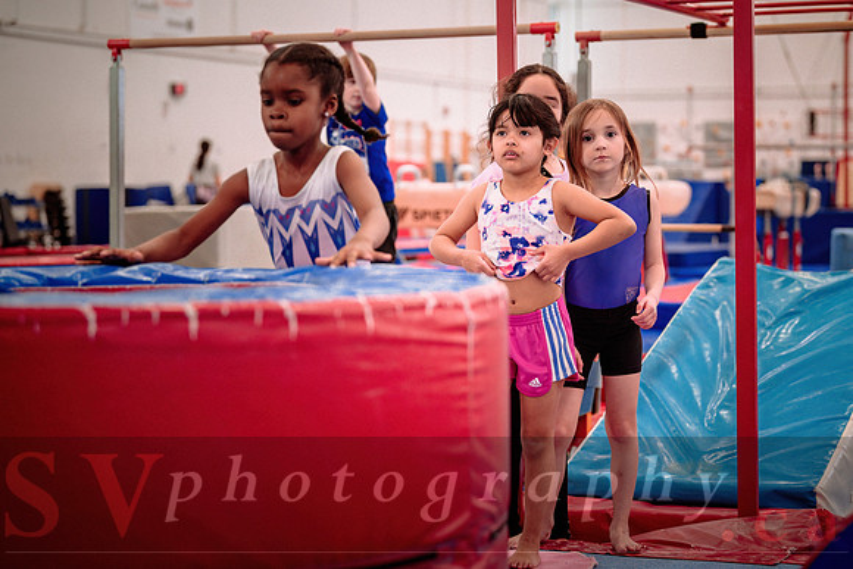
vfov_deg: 16.7
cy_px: 256
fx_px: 1934
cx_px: 478
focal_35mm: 82
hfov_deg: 24.9
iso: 1600
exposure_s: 1/400
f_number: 2.8
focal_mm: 72
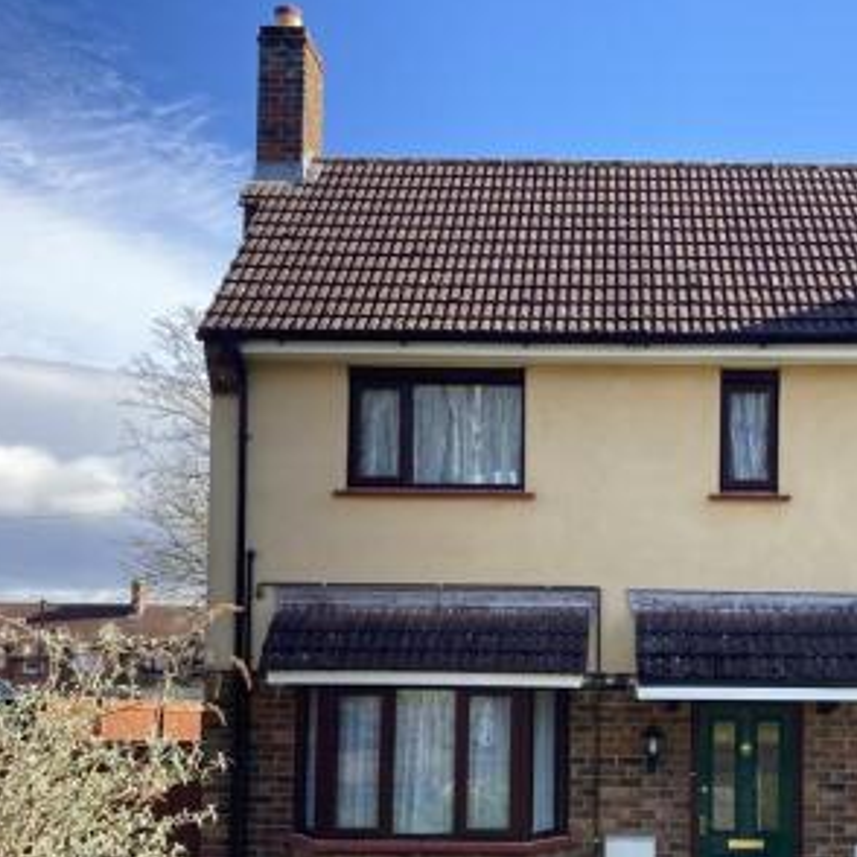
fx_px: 1372
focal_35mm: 49
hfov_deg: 34.3
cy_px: 617
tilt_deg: +3.2
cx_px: 593
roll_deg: -2.1
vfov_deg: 34.1
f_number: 1.8
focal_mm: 3.99
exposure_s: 1/623
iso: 20
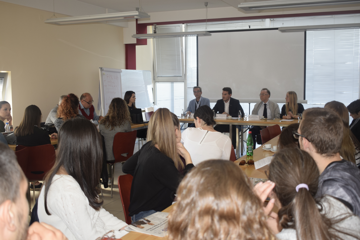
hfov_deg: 51.3
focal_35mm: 38
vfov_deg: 35.5
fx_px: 375
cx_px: 180
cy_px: 120
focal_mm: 25
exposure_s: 1/100
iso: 500
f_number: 4
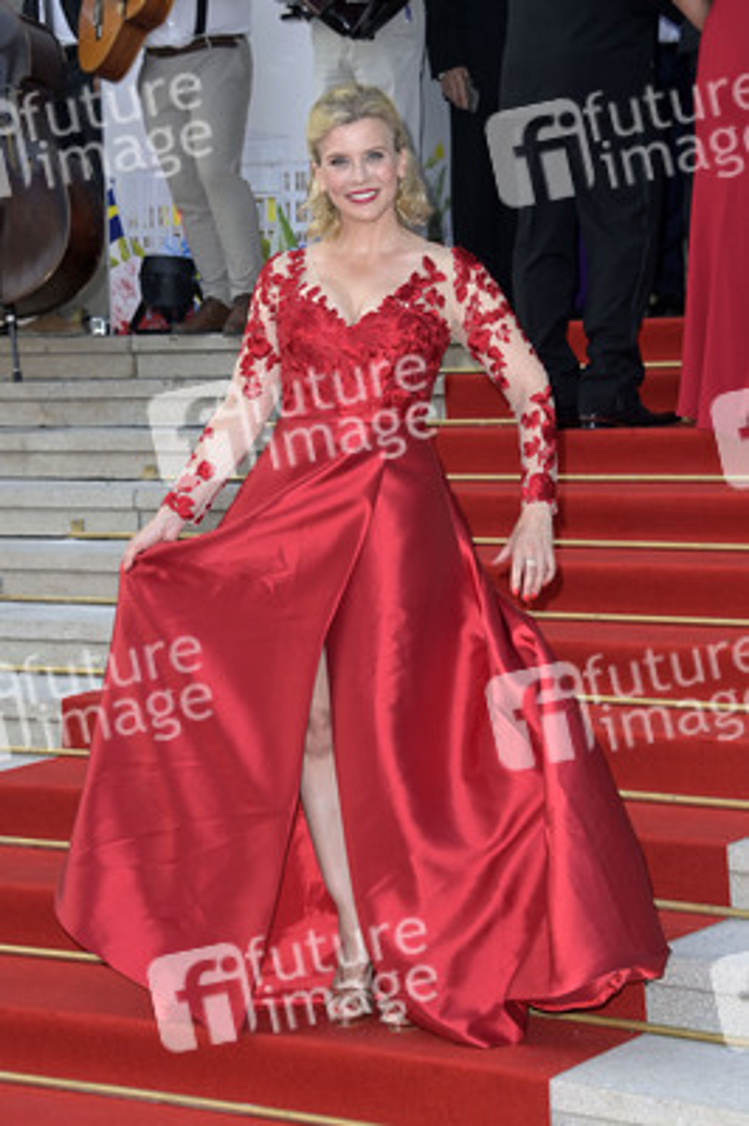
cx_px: 374
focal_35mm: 82
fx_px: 2563
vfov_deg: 24.8
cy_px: 563
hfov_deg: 16.6
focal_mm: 82
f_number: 6.3
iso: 800
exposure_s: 1/250
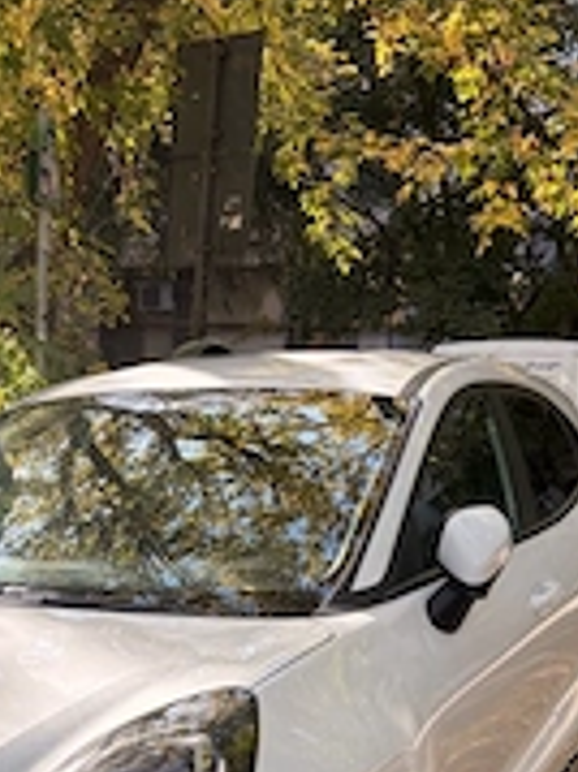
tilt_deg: -18.0
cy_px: 828
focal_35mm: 58
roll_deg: -1.5
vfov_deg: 30.2
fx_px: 1293
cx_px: 73
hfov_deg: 24.6
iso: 64
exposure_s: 1/629
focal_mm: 5.96
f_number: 1.6
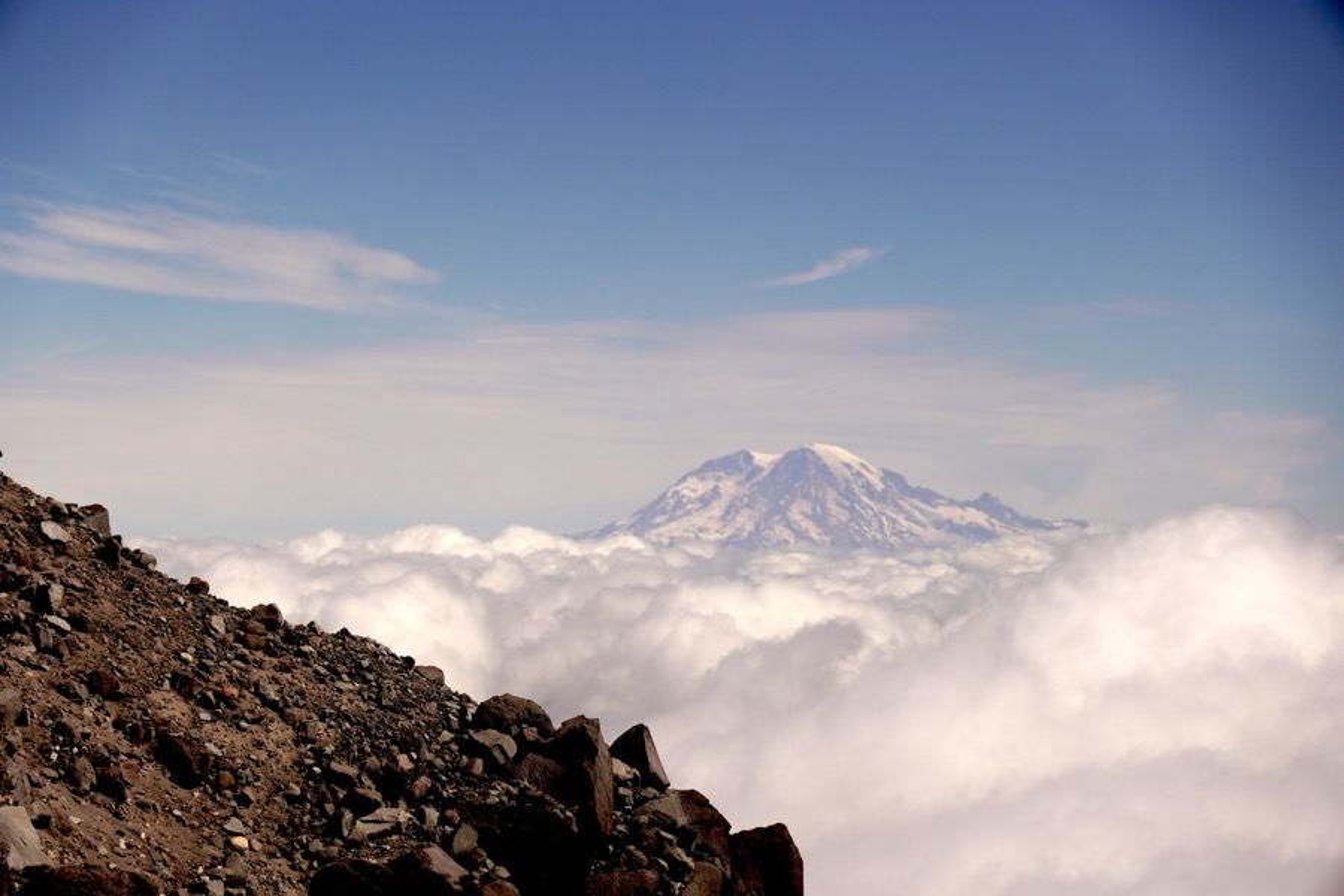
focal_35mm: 105
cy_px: 448
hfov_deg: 19.5
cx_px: 672
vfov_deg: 13.0
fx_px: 3920
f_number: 4
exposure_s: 1/4000
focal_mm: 70
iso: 100
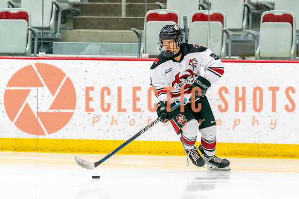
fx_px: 2783
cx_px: 184
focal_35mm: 335
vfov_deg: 4.1
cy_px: 123
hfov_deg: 6.1
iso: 3200
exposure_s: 1/1250
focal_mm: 200
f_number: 2.8
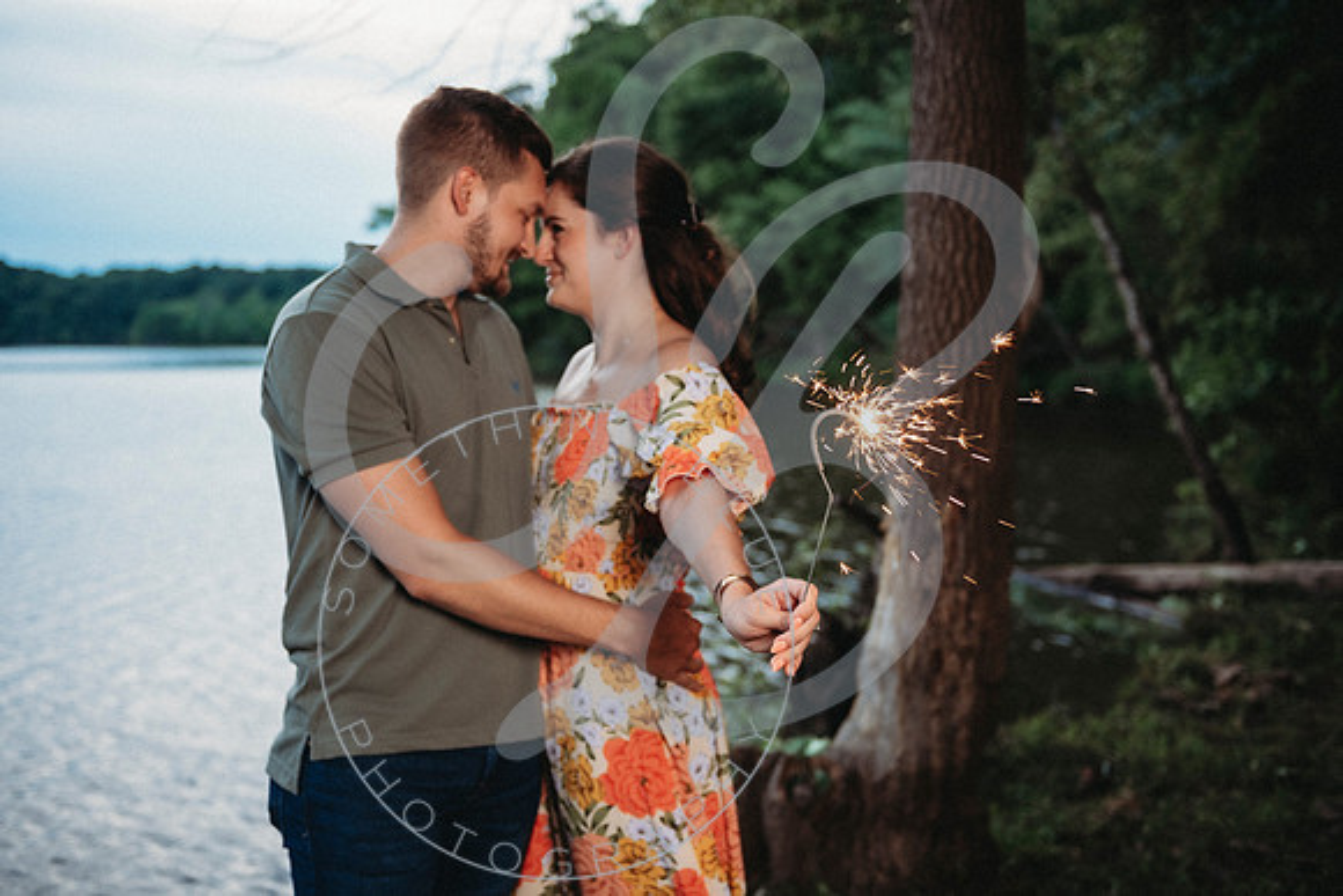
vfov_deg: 32.9
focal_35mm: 41
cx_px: 646
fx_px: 1515
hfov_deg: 47.8
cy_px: 447
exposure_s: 1/160
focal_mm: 38
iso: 400
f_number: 2.8
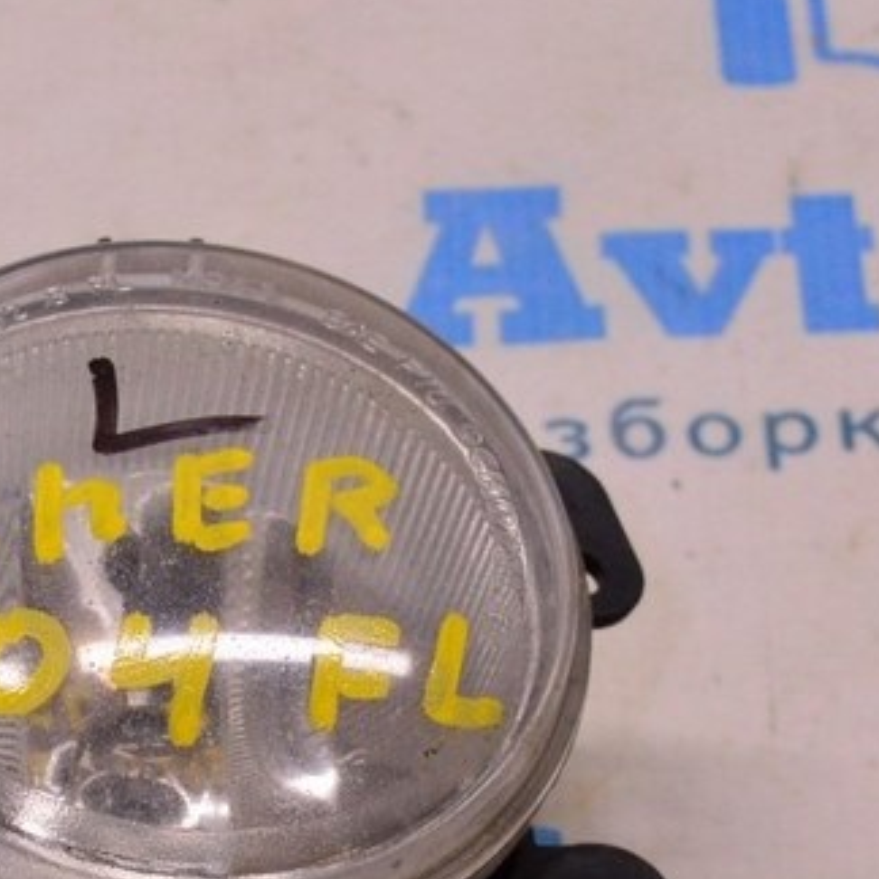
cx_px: 114
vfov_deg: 11.3
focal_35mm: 153
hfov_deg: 11.4
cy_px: 859
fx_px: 4396
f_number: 8
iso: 1600
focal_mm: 38
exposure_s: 1/125
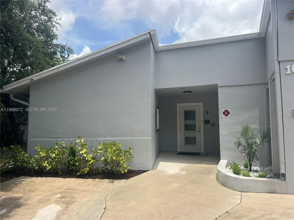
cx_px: 147
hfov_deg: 67.3
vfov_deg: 53.1
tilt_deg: +3.5
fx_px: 221
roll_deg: +0.2
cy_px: 110
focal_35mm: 26
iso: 50
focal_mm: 5.7
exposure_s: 1/3077
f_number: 1.5
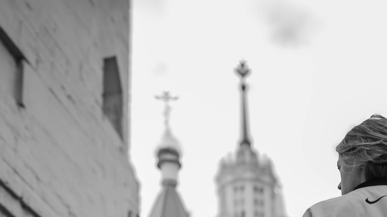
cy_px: 465
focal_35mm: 69
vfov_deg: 14.0
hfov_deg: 30.1
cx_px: 291
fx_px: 708
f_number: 4
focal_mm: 18
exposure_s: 1/125
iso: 250
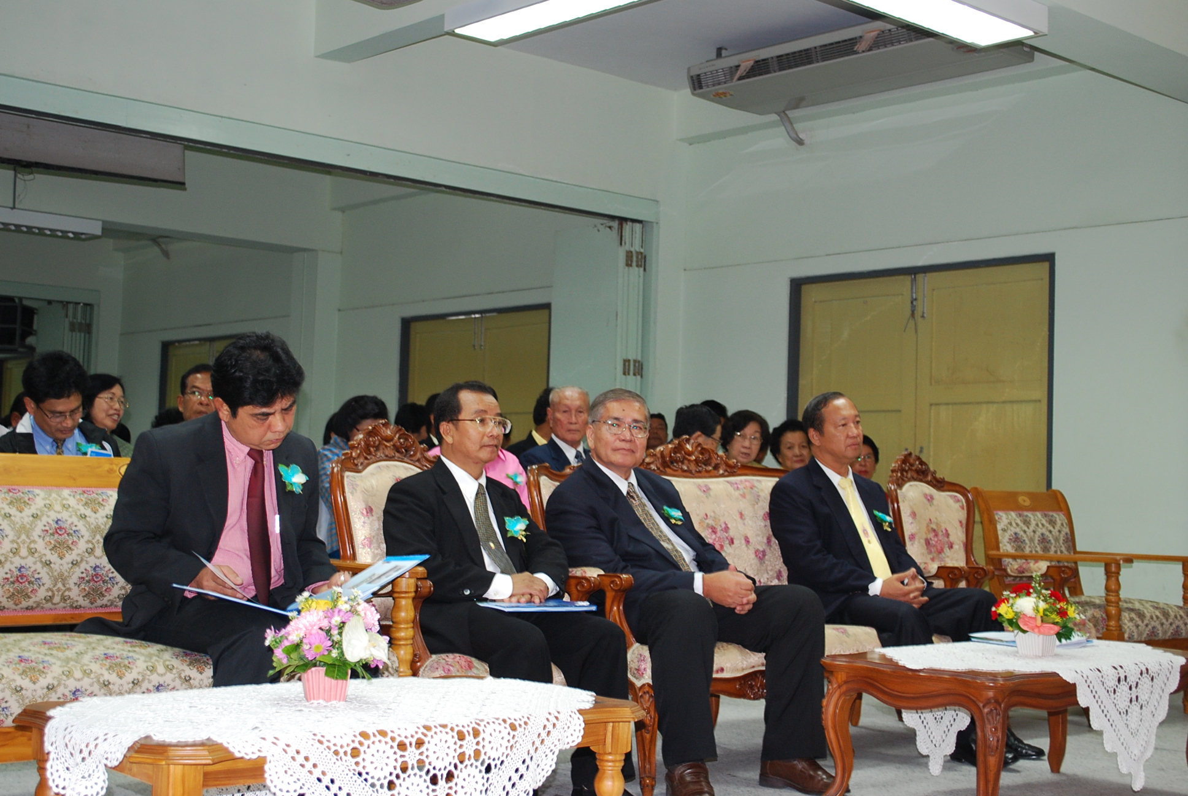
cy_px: 398
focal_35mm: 48
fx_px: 1586
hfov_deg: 41.1
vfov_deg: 28.2
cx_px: 594
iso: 400
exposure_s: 1/20
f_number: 5
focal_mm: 32
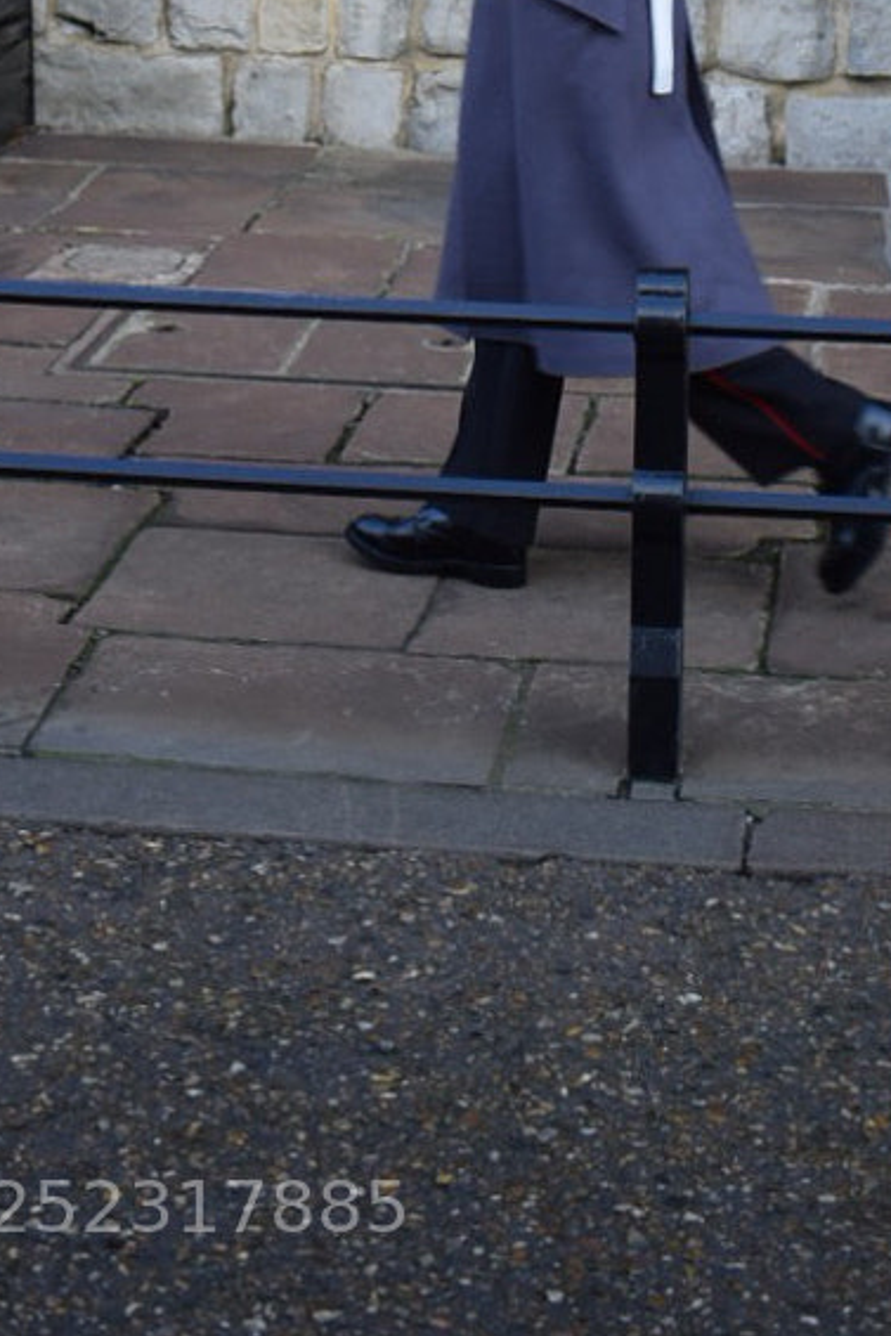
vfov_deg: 21.2
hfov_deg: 16.1
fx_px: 3153
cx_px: 431
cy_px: -499
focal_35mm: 85
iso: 100
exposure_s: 1/100
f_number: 4
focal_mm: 20
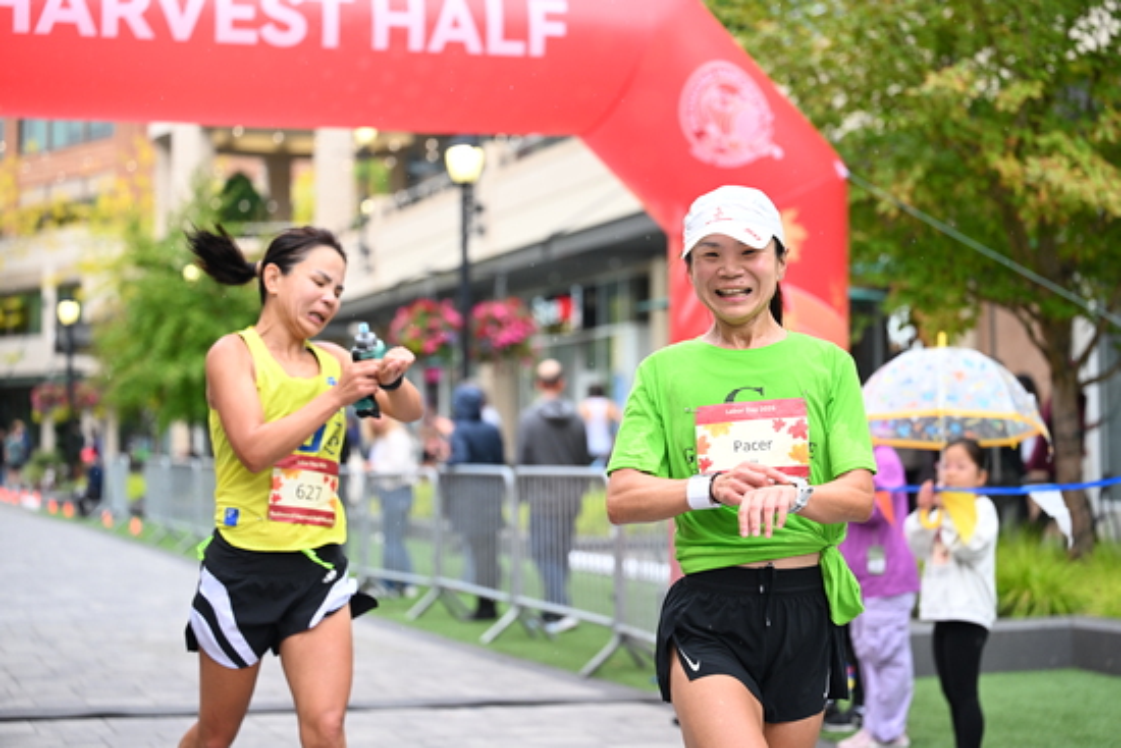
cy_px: 374
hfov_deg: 28.8
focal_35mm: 70
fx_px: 2180
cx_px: 560
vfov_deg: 19.5
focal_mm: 70
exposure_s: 1/1250
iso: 1250
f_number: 2.8
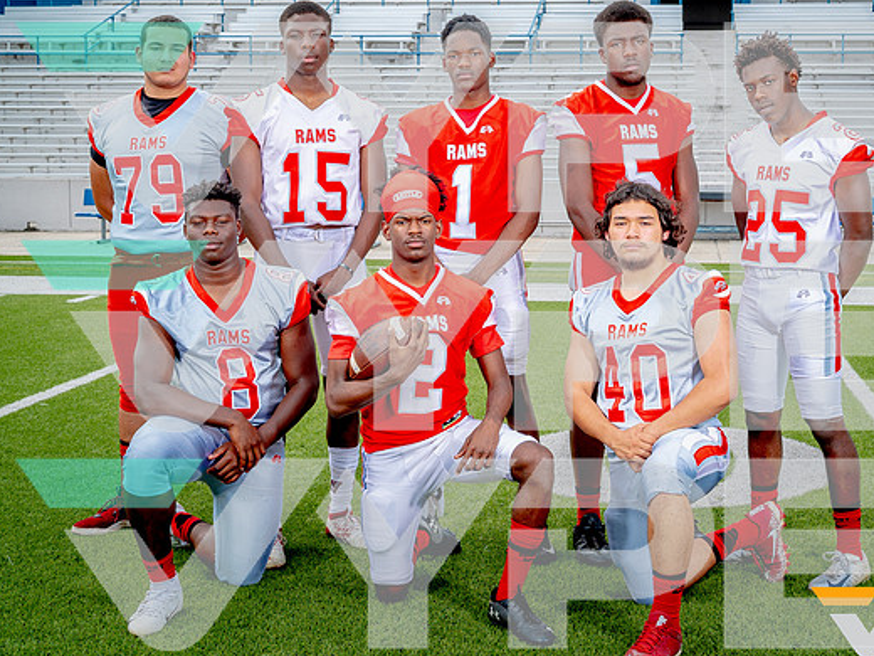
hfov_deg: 32.6
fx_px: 1490
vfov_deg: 24.8
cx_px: 527
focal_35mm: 59
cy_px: 285
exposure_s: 1/125
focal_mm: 43
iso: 100
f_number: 8
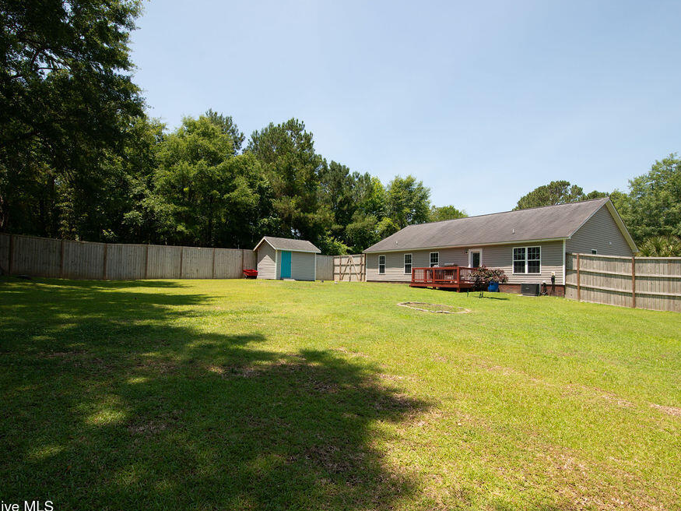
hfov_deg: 87.8
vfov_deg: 71.6
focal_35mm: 18
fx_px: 354
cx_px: 336
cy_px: 264
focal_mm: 16
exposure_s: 1/800
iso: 320
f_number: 7.1
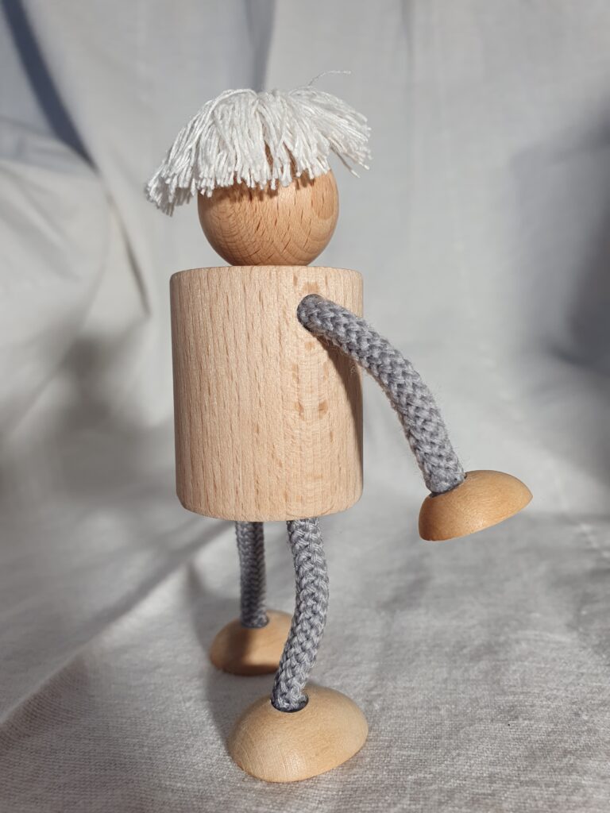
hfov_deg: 53.1
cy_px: 406
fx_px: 611
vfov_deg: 67.3
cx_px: 305
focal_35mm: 26
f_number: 2.4
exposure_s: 1/100
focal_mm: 4.32
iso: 64
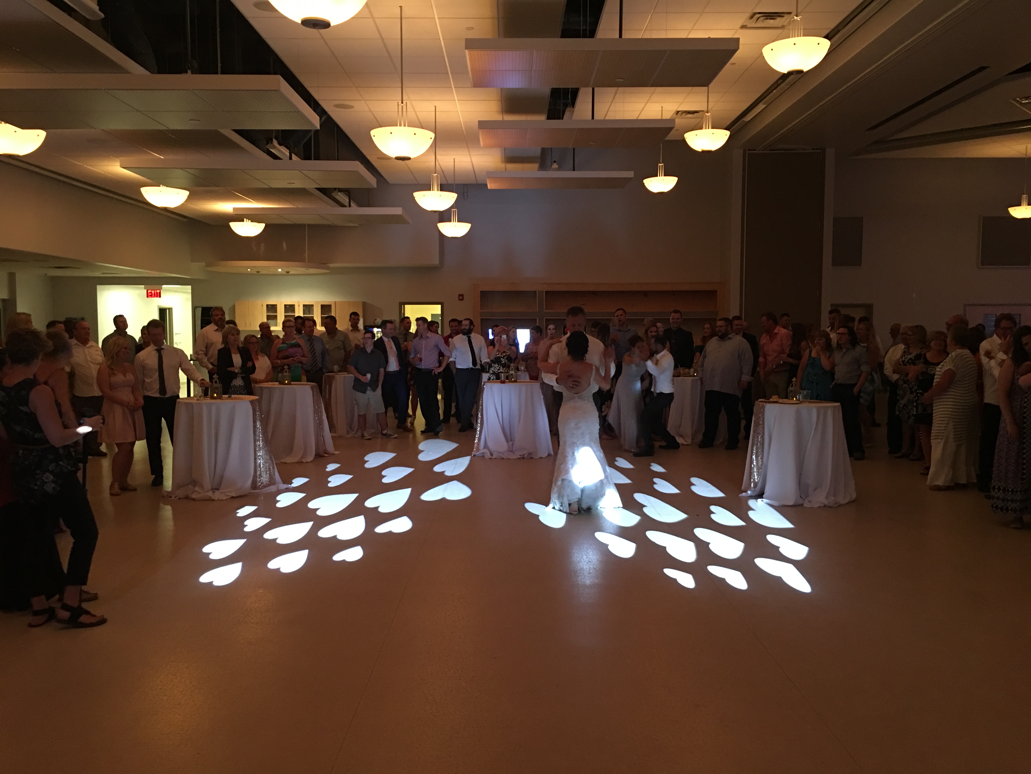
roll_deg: -0.9
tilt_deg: -3.6
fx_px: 864
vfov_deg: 48.2
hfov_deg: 61.7
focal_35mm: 29
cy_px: 387
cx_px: 516
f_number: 2.2
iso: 100
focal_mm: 4.15
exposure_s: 1/8
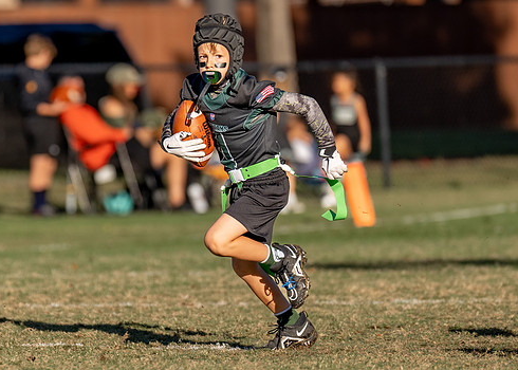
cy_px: 175
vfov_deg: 2.8
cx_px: 105
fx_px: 7576
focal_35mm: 515
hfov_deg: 3.9
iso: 100
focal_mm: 200
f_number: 2.8
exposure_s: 1/2000
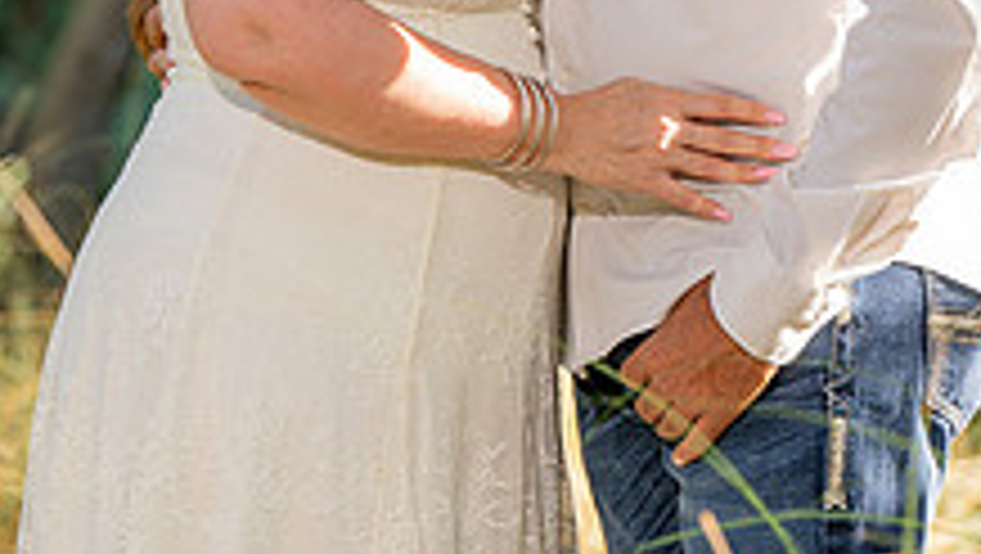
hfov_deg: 6.0
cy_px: -169
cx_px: 657
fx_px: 9423
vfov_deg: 3.4
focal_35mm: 362
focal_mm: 130
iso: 200
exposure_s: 1/200
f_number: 4.5
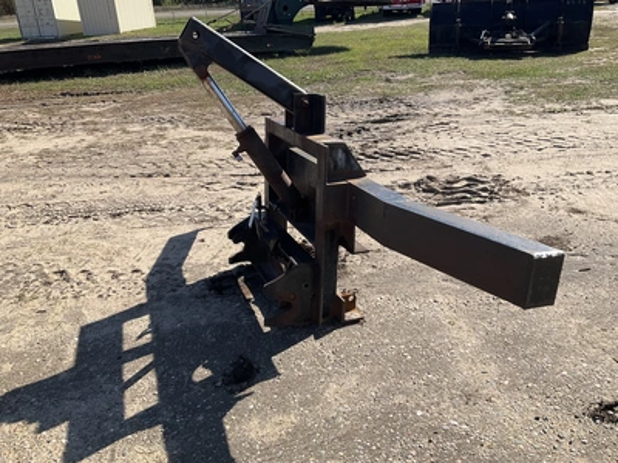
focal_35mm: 29
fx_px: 518
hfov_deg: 61.7
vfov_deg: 48.2
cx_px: 309
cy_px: 232
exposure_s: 1/1377
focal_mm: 3
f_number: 1.8
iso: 25
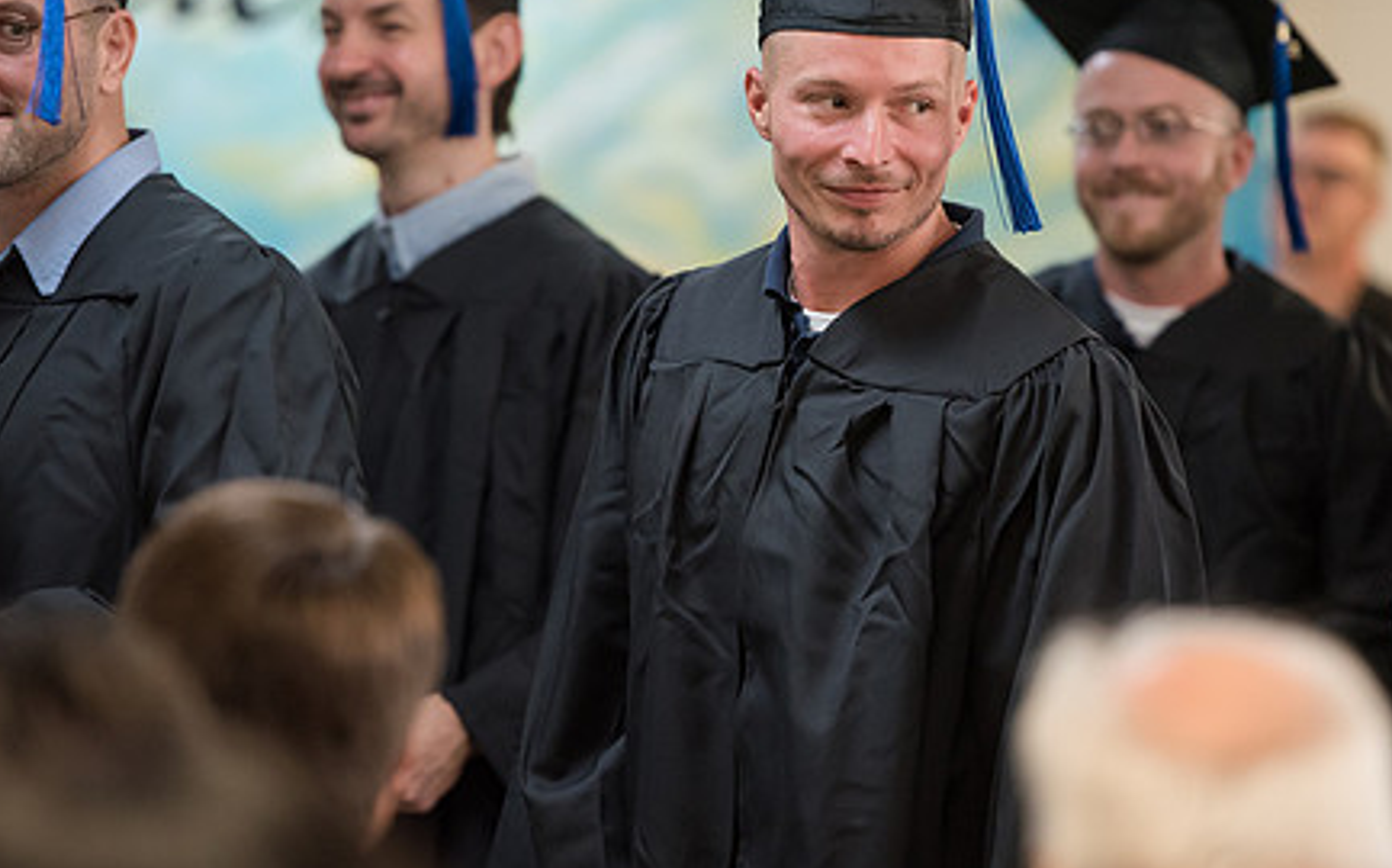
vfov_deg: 5.3
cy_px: 342
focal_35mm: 246
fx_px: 9326
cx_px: 817
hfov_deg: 8.5
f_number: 2.8
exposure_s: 1/200
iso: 2500
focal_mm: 180
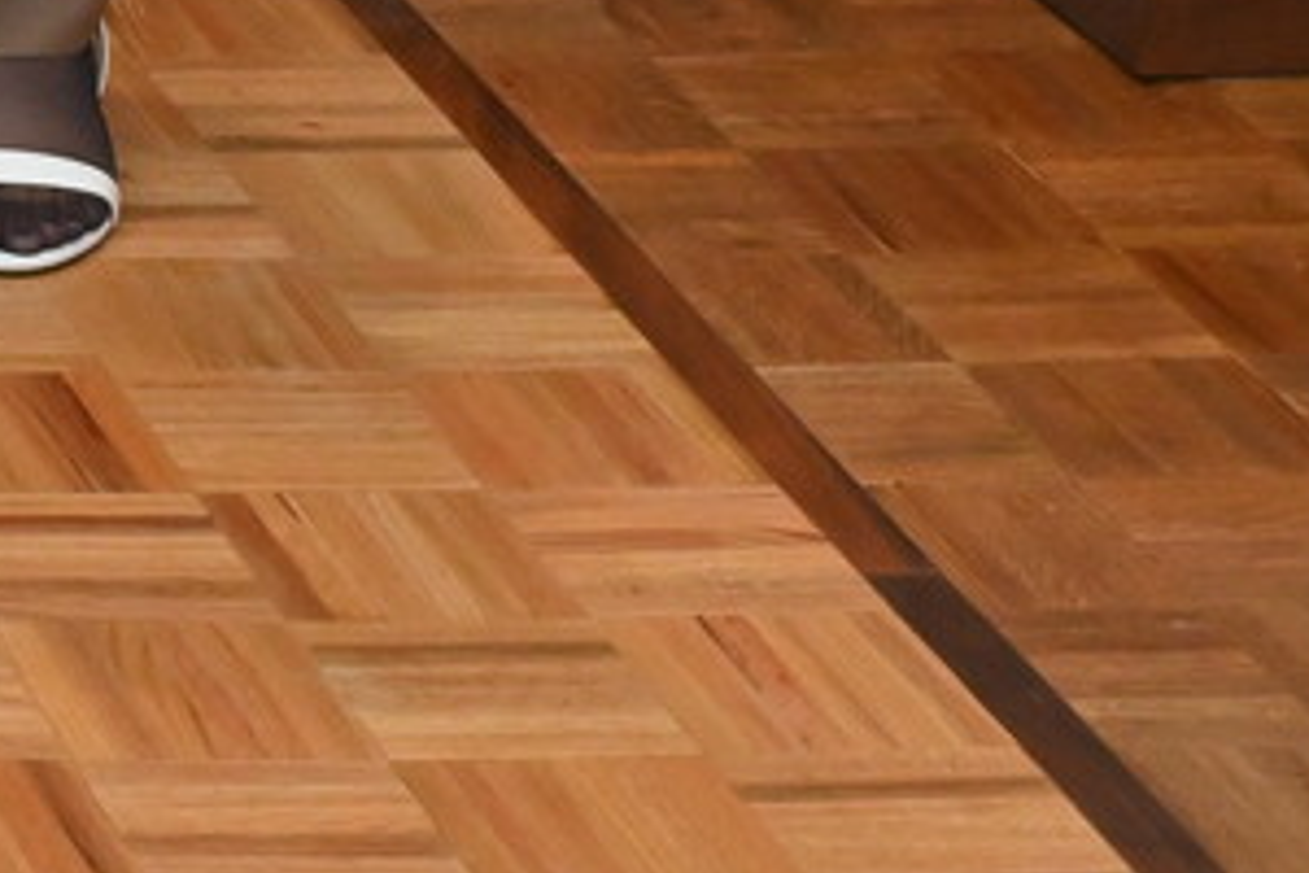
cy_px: -1672
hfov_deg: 8.8
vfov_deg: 6.2
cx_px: -2038
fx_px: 7526
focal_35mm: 207
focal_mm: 34.5
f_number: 9
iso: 2000
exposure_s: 1/100
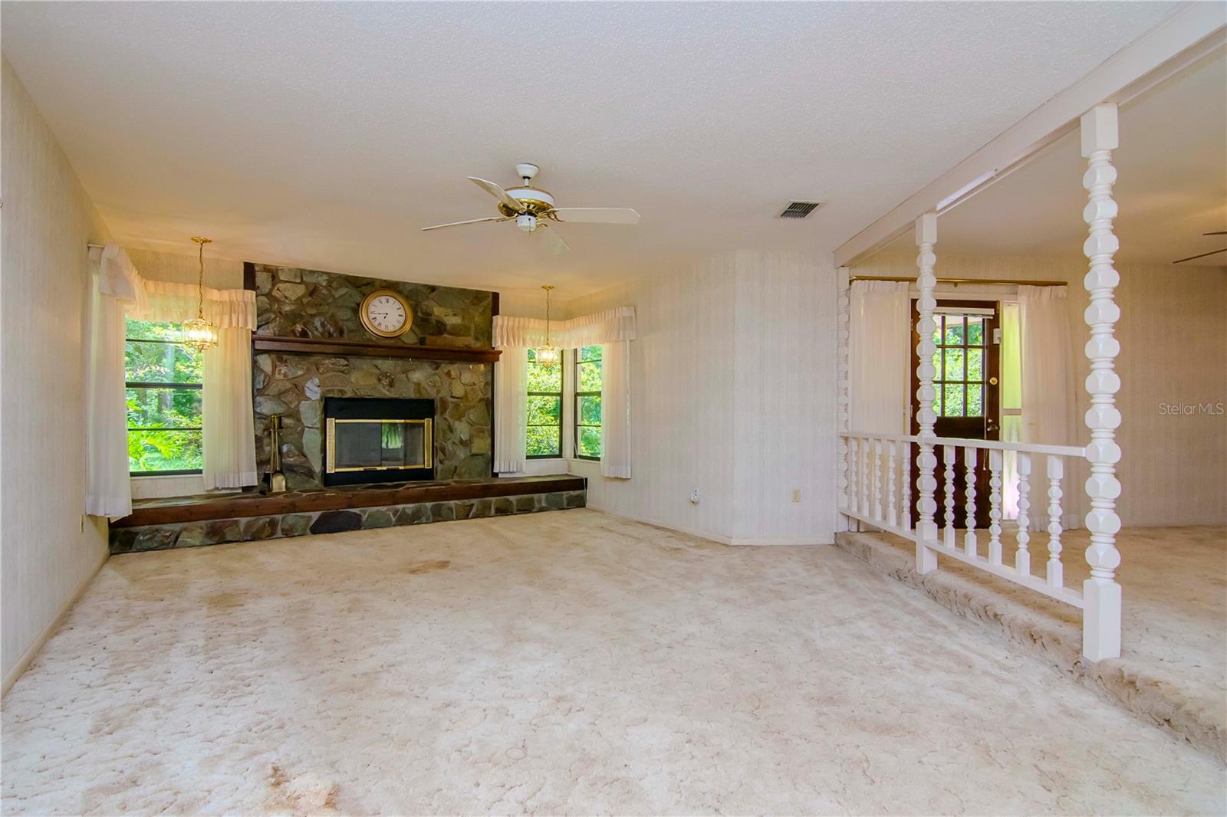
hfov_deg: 95.0
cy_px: 408
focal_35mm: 16
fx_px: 562
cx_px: 614
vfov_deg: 72.0
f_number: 8
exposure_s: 1/100
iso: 500
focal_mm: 11
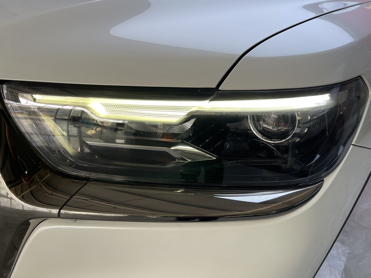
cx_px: 186
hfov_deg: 67.3
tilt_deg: -28.8
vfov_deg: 53.1
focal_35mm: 26
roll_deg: -6.9
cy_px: 139
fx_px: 279
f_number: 1.6
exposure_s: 1/237
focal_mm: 5.1
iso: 32
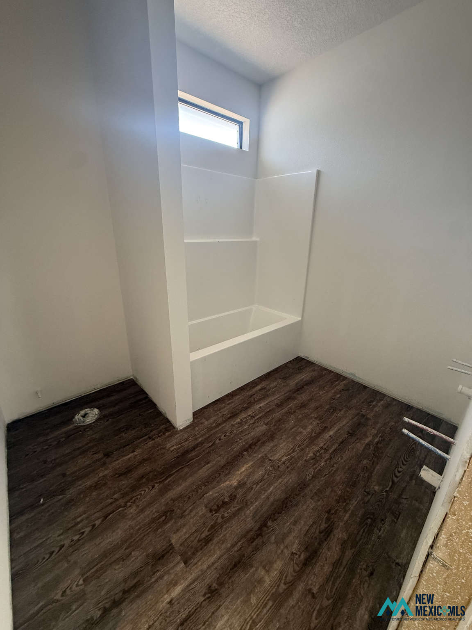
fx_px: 255
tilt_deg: -18.8
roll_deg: -0.3
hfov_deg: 85.7
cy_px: 315
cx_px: 236
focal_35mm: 14
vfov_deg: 102.1
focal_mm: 2.22
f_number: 2.2
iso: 320
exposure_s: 1/76
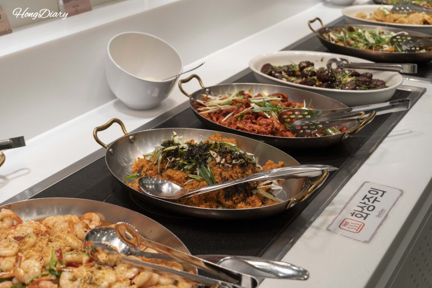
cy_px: 144
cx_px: 216
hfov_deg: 42.7
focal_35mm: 46
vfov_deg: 29.3
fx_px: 552
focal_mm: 46
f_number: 5.6
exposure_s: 1/160
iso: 400
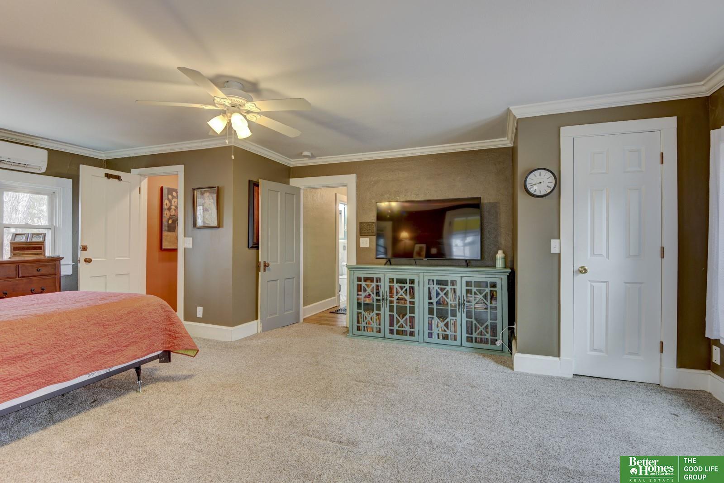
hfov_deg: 73.7
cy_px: 242
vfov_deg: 53.2
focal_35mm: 24
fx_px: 483
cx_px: 362
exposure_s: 1/6
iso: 400
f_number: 8
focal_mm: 24
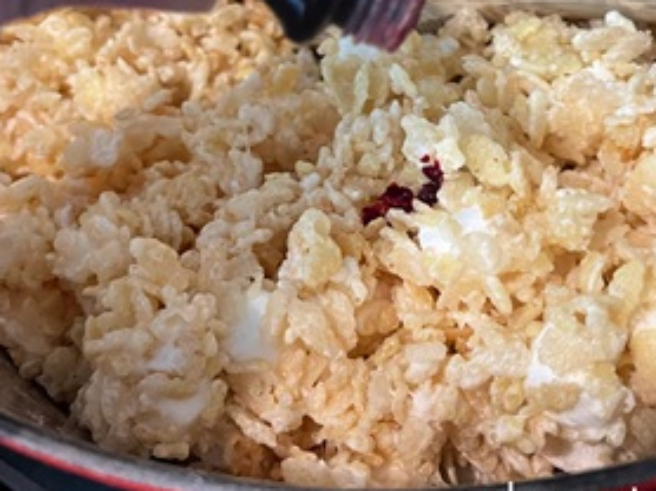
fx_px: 852
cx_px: 356
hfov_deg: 42.1
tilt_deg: -55.6
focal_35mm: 45
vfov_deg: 31.3
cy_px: 100
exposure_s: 1/60
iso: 250
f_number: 1.6
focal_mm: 5.1
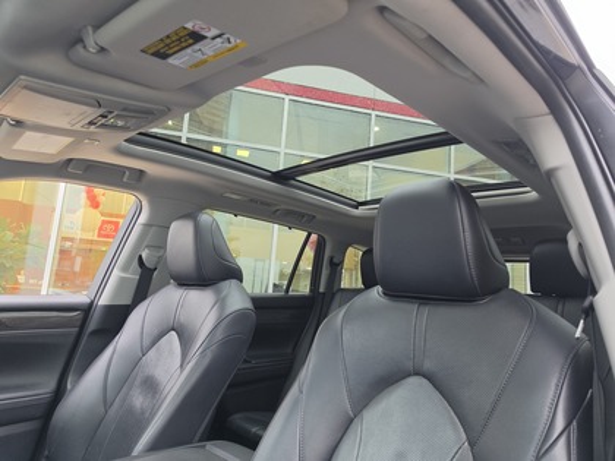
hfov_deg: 73.9
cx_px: 308
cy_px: 230
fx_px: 409
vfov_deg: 58.9
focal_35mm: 23
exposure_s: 1/120
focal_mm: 6.5
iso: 160
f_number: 1.4
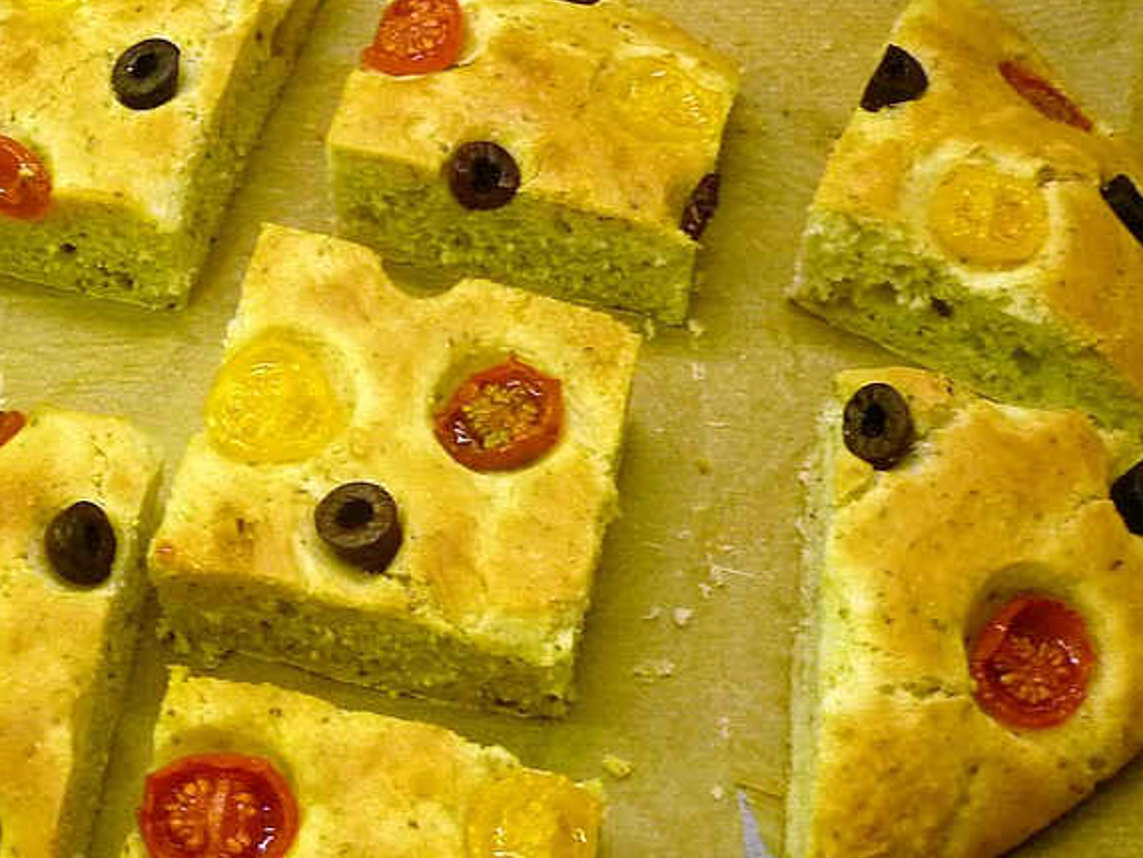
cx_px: 363
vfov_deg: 24.7
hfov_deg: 32.4
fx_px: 1949
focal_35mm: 59
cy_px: 555
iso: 320
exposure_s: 1/30
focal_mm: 5.5
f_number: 2.8
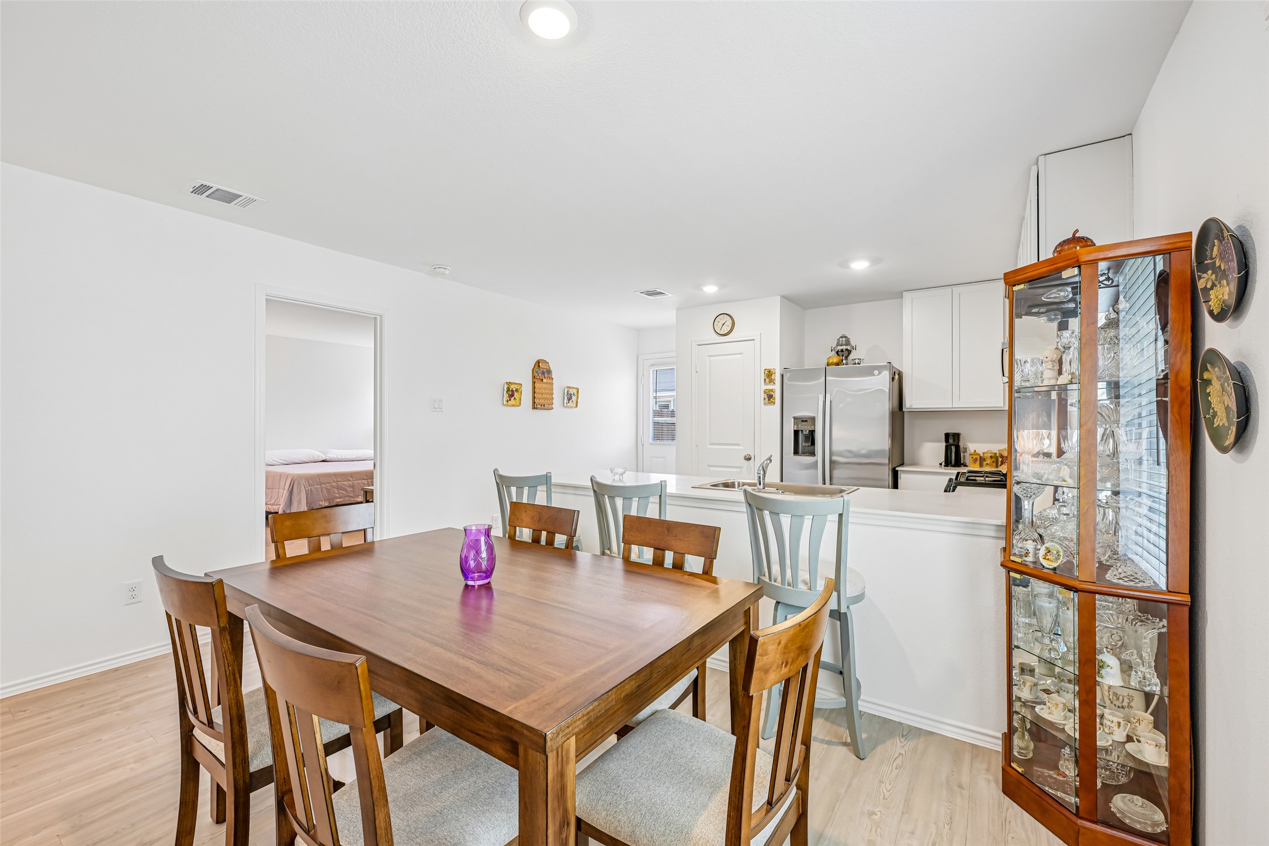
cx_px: 634
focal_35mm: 15
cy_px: 423
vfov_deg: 77.3
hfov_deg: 100.4
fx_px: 529
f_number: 6.7
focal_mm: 15
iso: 400
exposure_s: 1/15
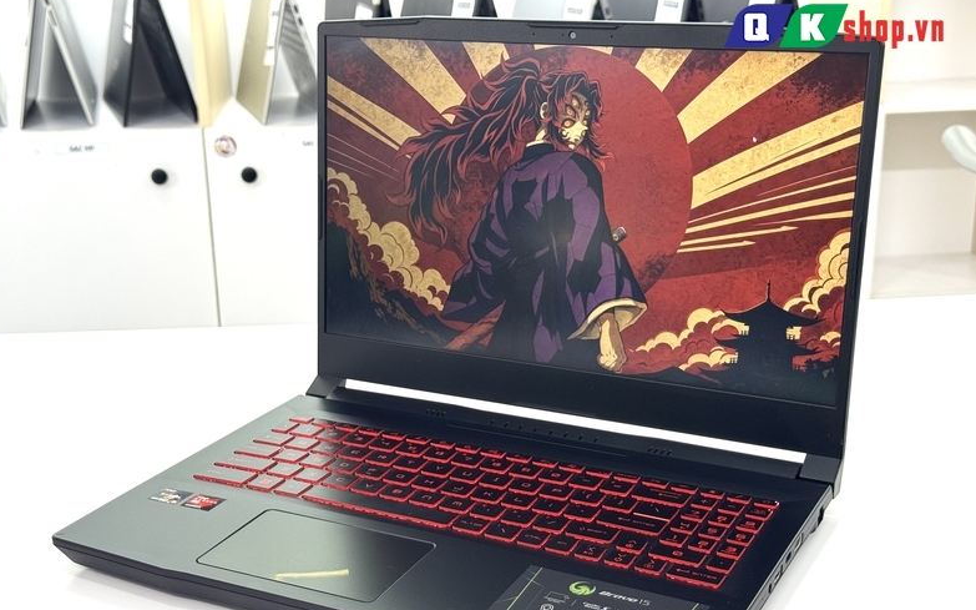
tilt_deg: -19.4
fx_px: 1383
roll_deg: +2.2
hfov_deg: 38.9
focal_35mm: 52
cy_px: 357
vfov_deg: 24.8
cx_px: 486
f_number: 1.78
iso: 80
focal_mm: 6.76
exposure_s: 1/100
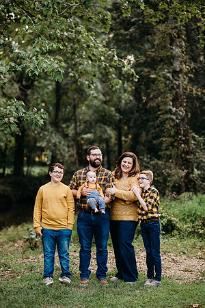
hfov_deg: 16.1
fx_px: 726
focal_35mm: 85
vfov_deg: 23.9
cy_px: 154
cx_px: 102
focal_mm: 85
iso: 125
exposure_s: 1/200
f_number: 2.2
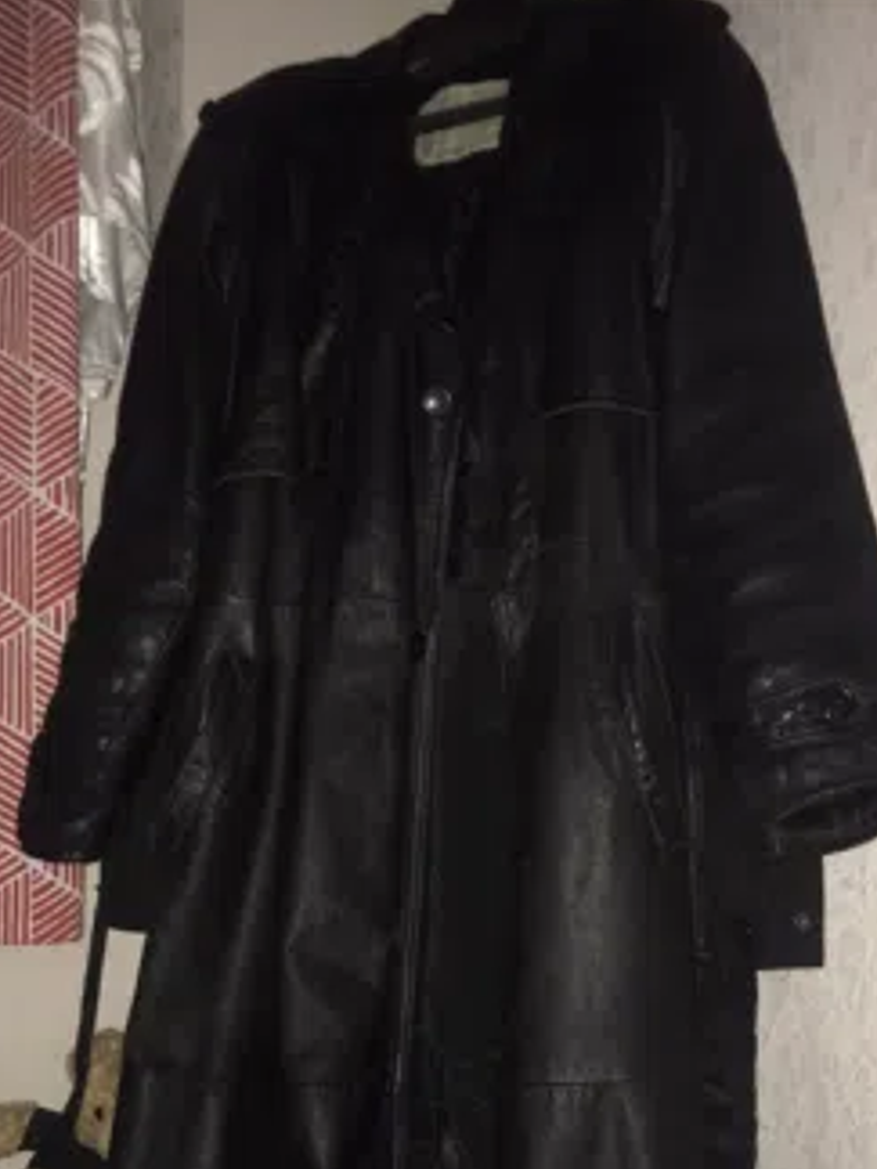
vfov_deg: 40.9
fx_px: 1554
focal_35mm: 46
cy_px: 745
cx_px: 473
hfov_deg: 31.5
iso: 80
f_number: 1.8
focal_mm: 3.99
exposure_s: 1/17
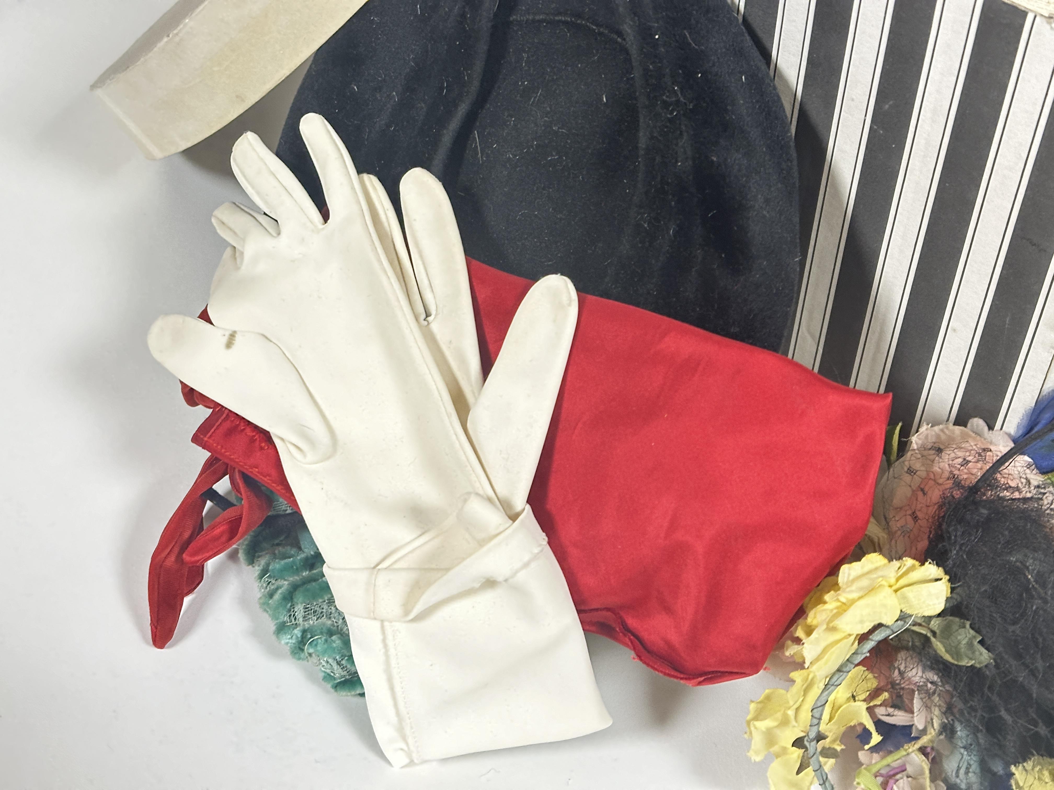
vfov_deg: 30.3
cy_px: 395
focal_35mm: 48
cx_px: 527
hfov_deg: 39.7
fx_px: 1462
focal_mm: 6.86
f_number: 1.78
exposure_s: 1/33
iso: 400
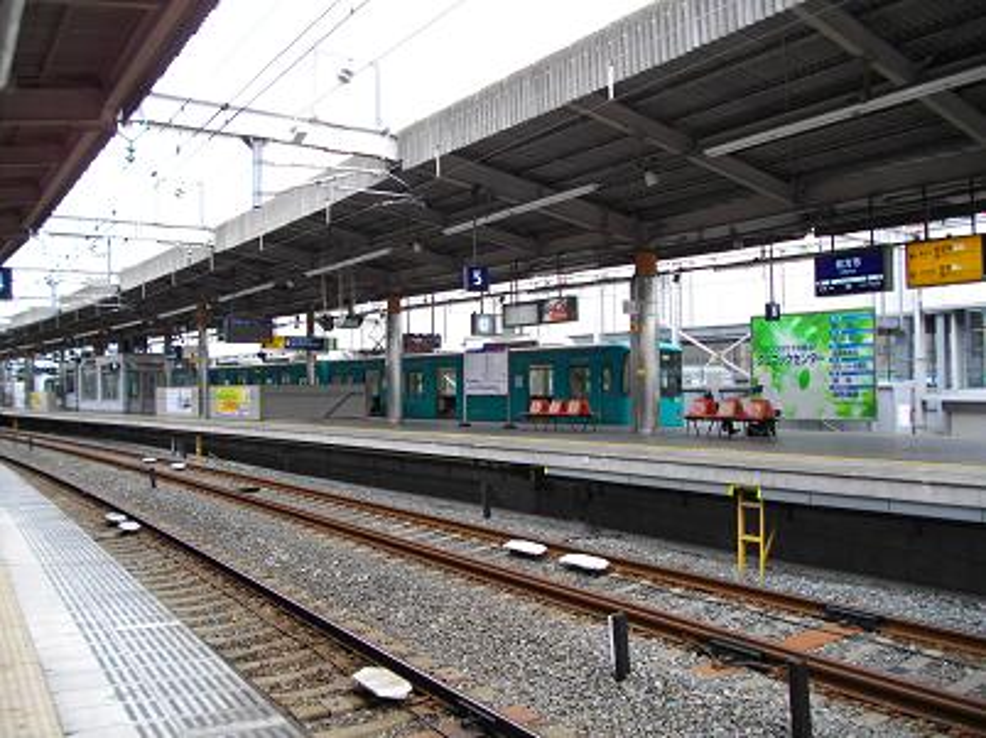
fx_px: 911
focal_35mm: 32
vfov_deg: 44.1
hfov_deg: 56.8
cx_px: 493
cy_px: 369
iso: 100
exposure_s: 1/160
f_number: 2.9
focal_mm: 5.7
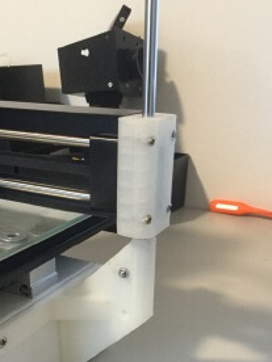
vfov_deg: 41.1
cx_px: 114
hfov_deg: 32.1
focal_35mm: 45
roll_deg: -1.1
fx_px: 471
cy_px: 261
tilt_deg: -21.3
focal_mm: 3.3
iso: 200
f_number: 2.4
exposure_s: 1/17
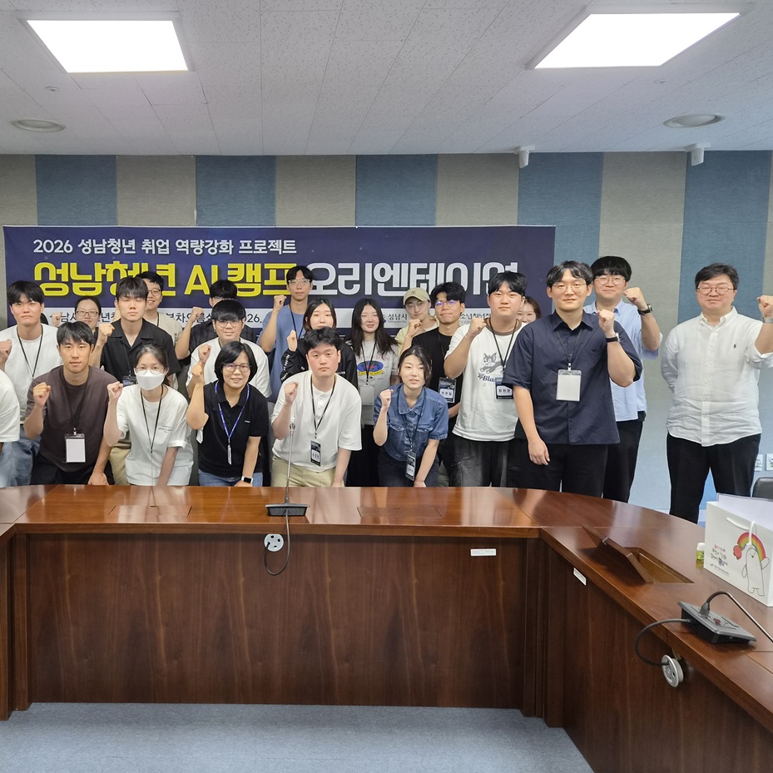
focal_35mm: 28
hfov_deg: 55.9
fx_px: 707
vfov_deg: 57.3
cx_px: 246
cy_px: 381
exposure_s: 1/120
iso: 200
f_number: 1.8
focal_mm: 5.4
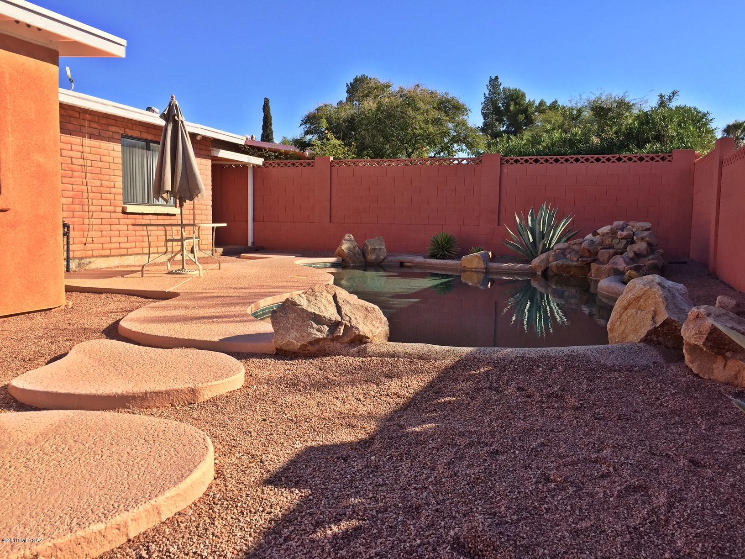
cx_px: 372
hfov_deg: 61.7
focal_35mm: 29
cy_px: 280
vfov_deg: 48.2
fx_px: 624
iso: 32
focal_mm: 4.15
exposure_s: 1/1582
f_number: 2.2
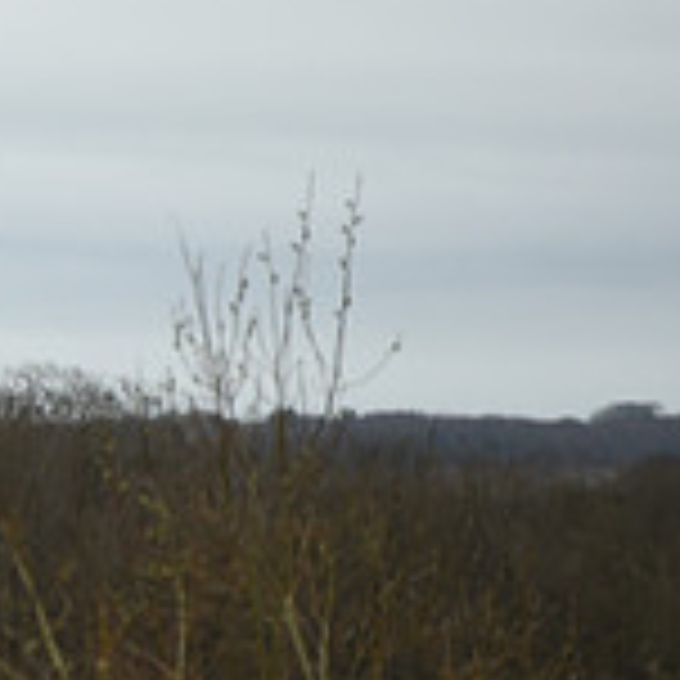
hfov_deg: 2.7
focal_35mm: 652
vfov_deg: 2.7
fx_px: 14491
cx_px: -599
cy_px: 513
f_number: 3.2
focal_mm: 200
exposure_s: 1/1250
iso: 450
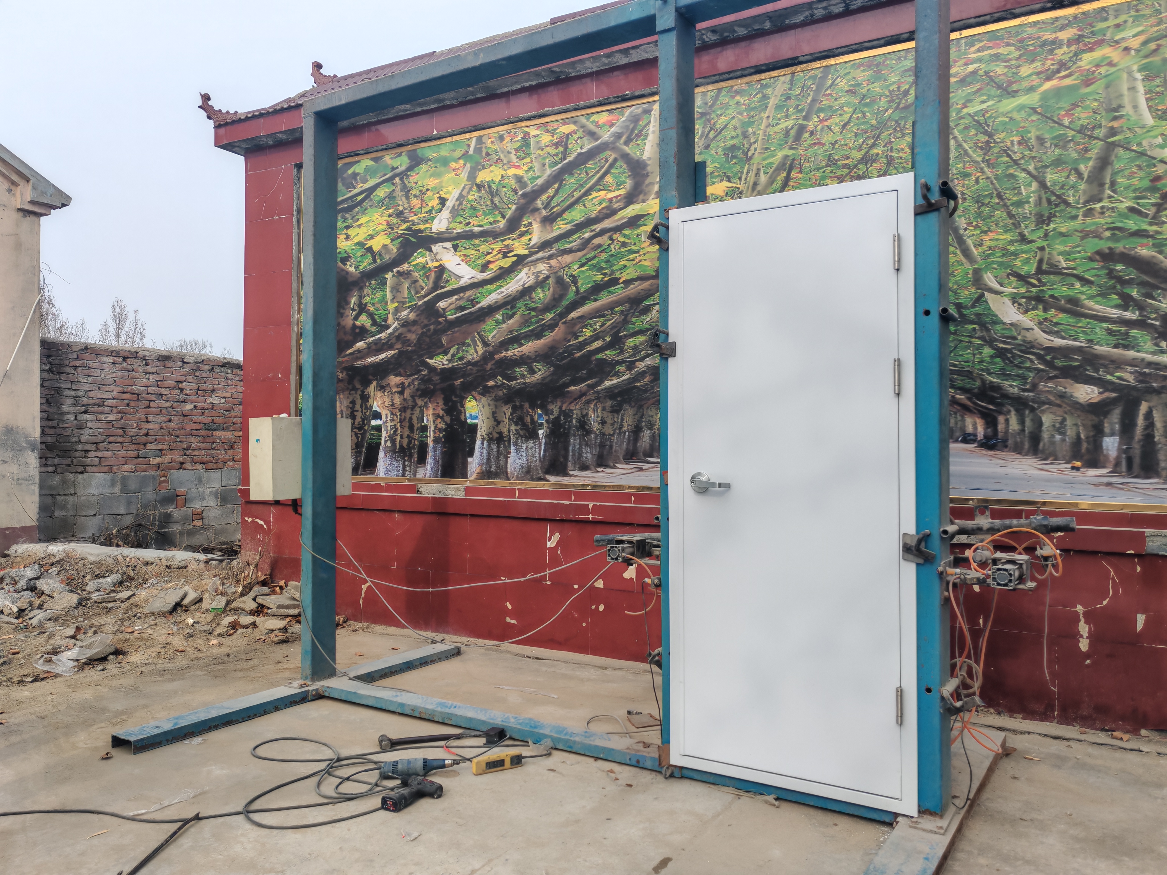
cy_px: 438
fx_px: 910
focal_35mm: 27
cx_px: 584
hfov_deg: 65.3
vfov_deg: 51.4
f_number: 1.95
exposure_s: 1/1000
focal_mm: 5.52
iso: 50
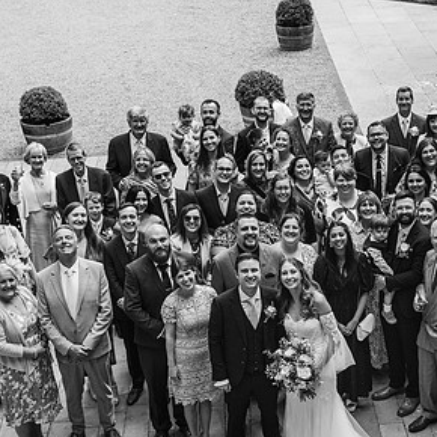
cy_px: 274
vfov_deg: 23.6
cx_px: 315
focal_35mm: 73
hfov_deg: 23.5
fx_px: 1043
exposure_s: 1/400
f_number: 4.5
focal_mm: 43
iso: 100
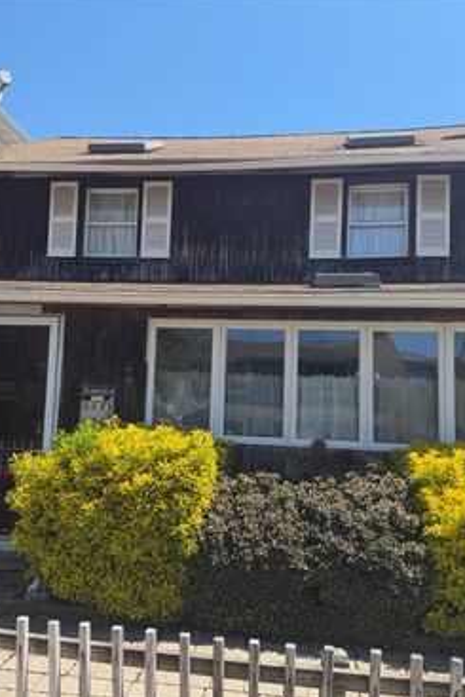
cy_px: 348
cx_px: 201
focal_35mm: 34
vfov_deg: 55.8
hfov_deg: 38.8
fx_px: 658
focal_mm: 6.76
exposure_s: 1/2299
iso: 80
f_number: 1.78
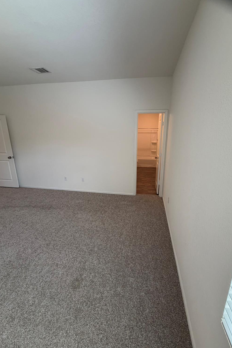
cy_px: 174
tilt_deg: -14.7
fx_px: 145
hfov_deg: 77.2
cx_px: 125
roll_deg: -0.7
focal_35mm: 15
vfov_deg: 100.4
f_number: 2.2
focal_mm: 2.22
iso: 250
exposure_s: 1/120
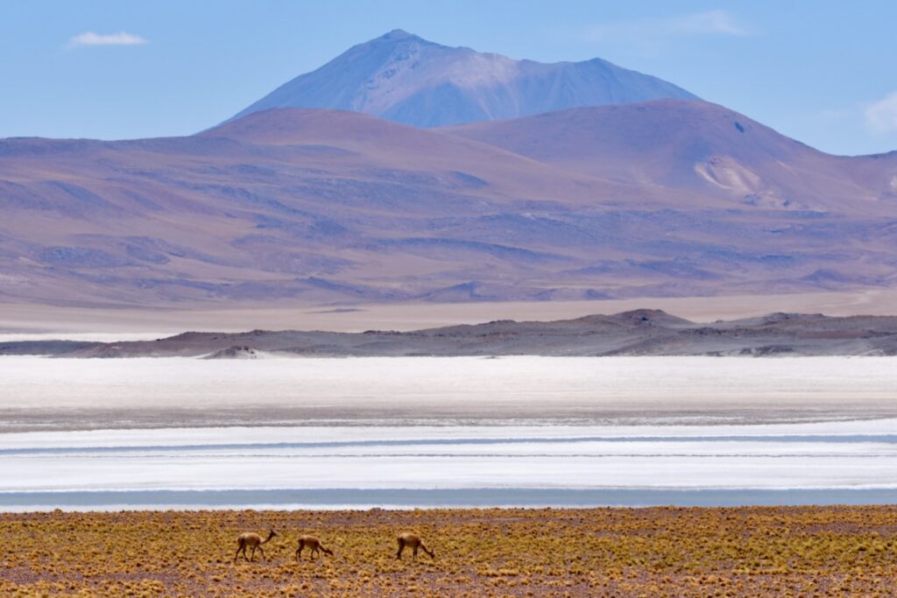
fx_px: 3738
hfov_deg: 13.7
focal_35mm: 150
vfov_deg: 9.2
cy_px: 299
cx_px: 448
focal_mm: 150
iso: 100
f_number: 7.1
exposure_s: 1/1600
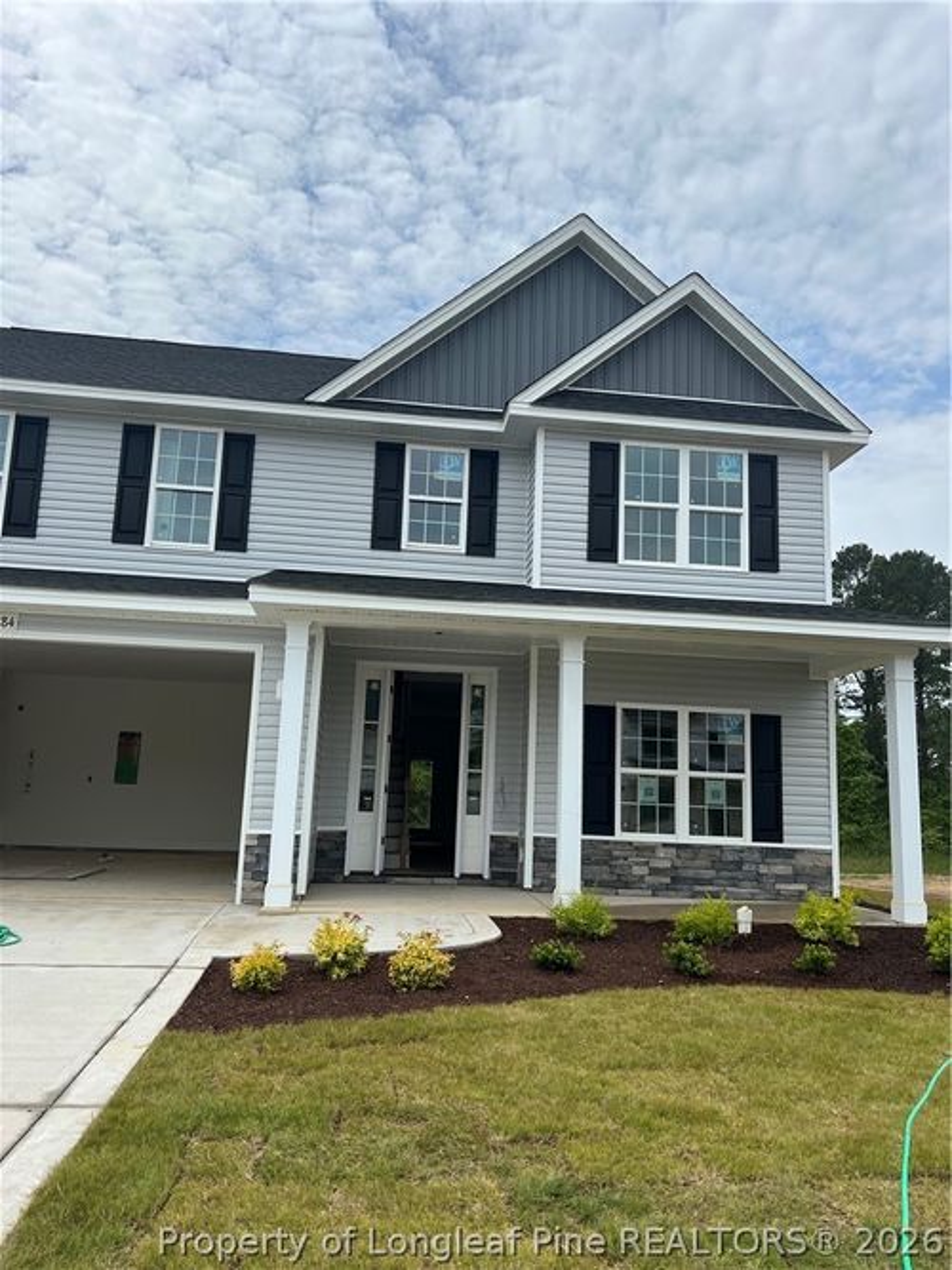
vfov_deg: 67.3
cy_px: 635
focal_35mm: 26
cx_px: 476
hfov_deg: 53.0
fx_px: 954
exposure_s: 1/5319
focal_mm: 5.7
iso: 50
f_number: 1.5
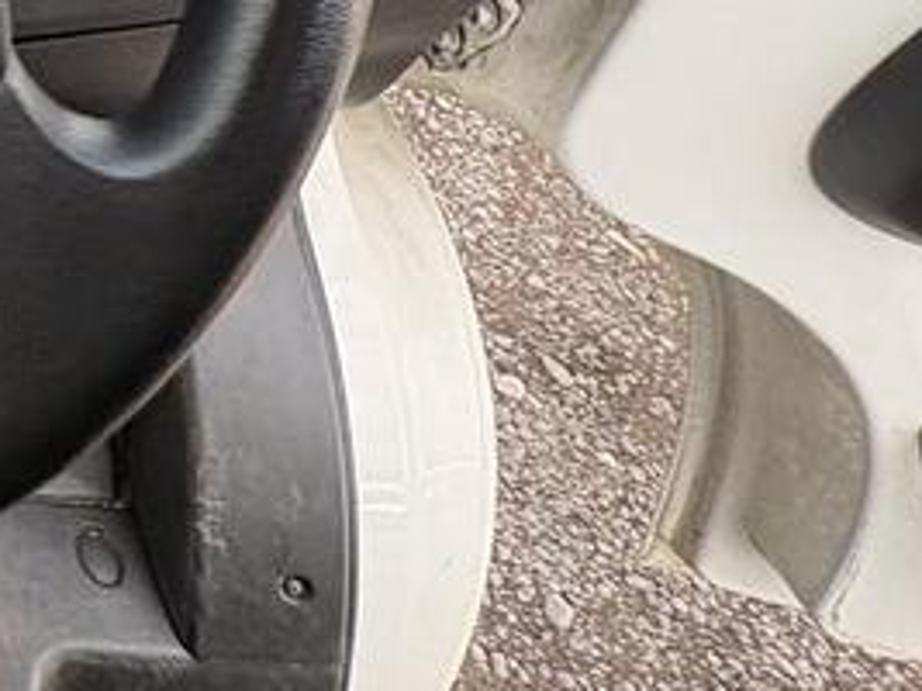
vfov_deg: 25.2
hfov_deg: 25.7
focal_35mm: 47
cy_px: -276
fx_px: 1251
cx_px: -559
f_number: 2.2
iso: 80
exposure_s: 1/121
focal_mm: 2.22
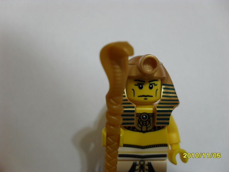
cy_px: 86
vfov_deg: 40.7
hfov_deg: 52.6
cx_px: 114
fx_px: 232
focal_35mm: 35
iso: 200
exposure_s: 1/20
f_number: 2.8
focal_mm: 6.2
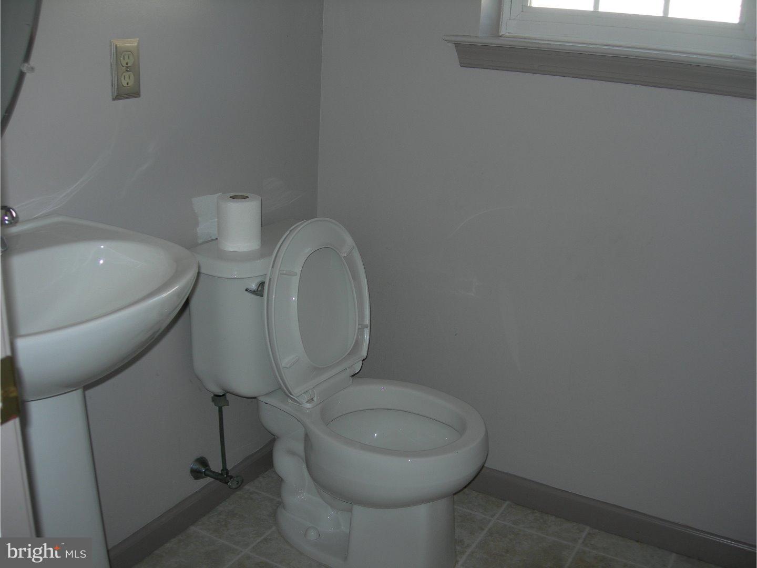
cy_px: 284
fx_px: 831
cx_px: 378
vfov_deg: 37.7
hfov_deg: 49.0
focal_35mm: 38
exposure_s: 1/60.1
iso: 50
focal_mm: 7.8
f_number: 2.8
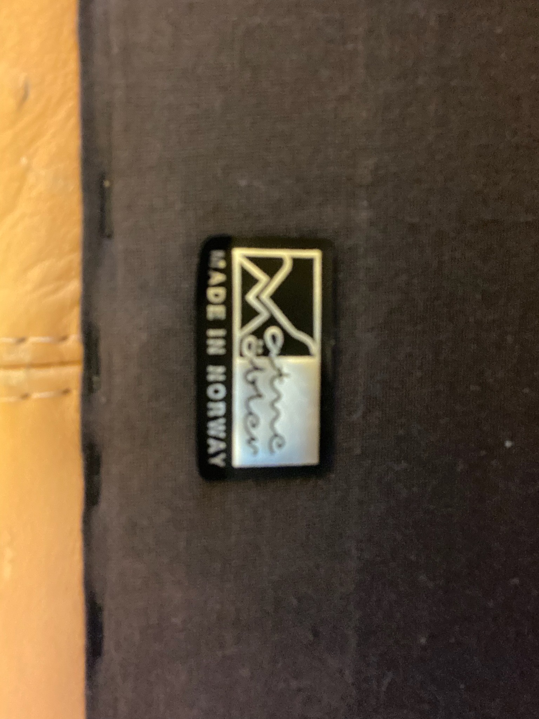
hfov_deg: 46.8
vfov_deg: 60.0
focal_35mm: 30
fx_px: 623
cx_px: 270
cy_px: 360
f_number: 2.2
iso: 640
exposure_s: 1/17
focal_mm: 2.71
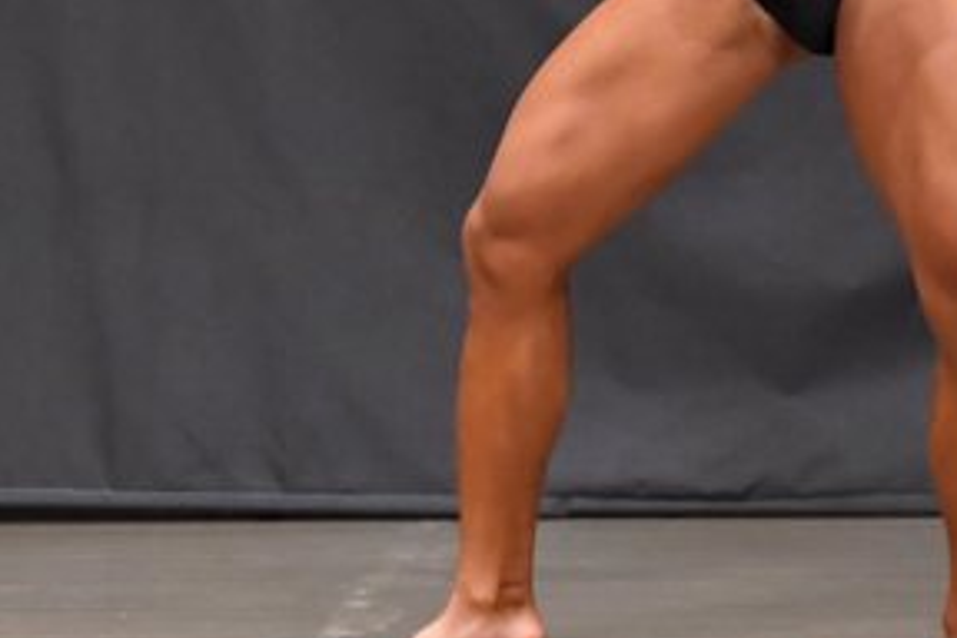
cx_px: 537
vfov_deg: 2.1
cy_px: -50
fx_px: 17171
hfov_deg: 3.2
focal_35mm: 646
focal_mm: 160
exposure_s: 1/400
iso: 6400
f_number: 5.6
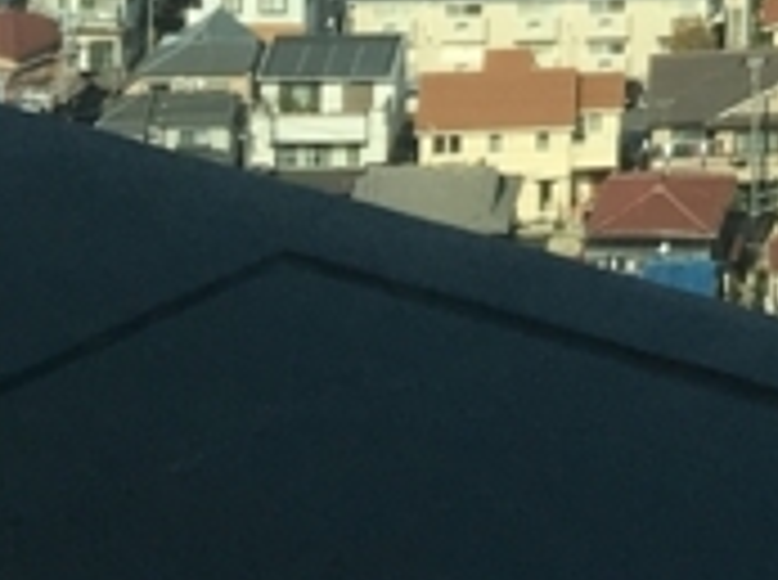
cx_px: 1381
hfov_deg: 10.8
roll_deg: -1.1
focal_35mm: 172
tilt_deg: -2.5
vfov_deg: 7.7
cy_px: -1012
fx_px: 3858
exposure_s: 1/1304
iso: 25
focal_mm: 4.15
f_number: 2.2
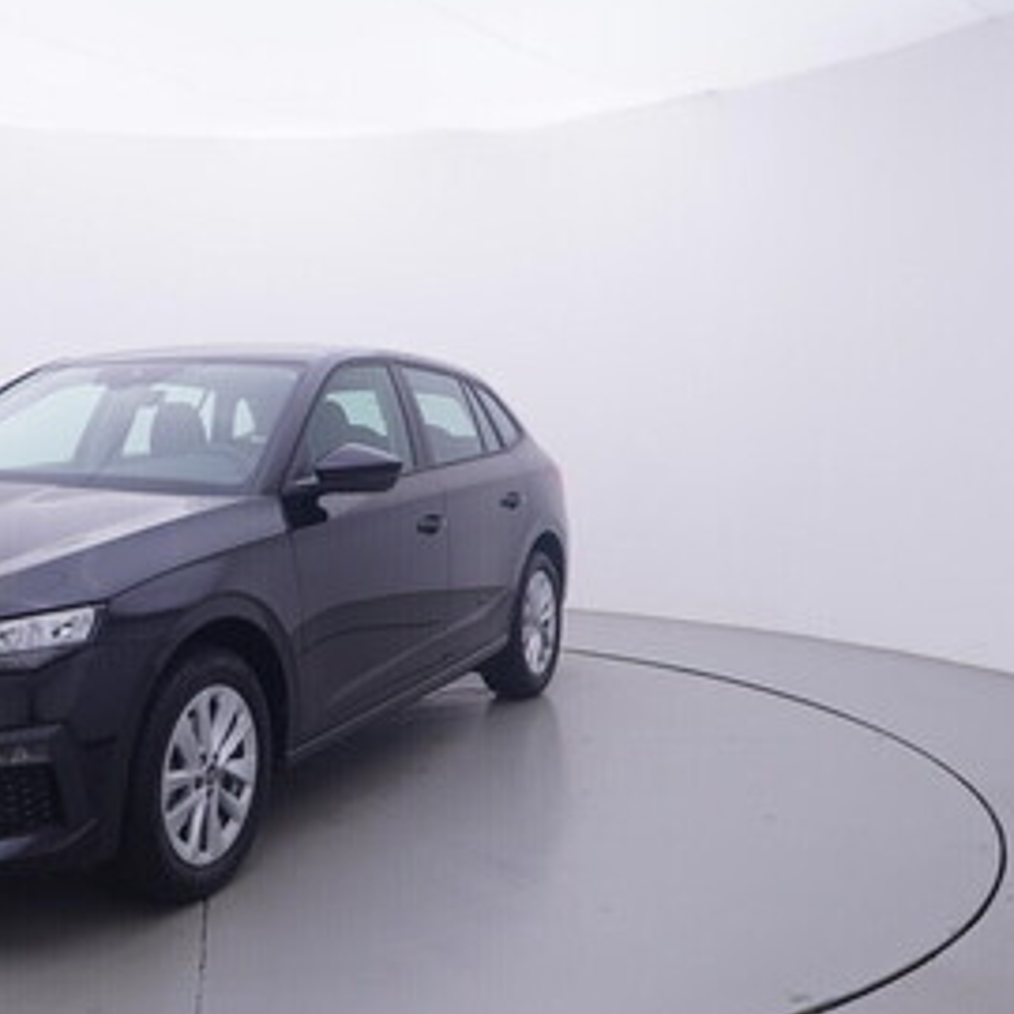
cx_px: 246
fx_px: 1288
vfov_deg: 43.0
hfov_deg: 41.6
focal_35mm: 39
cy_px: 486
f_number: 5
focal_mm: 15
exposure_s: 1/80
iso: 200
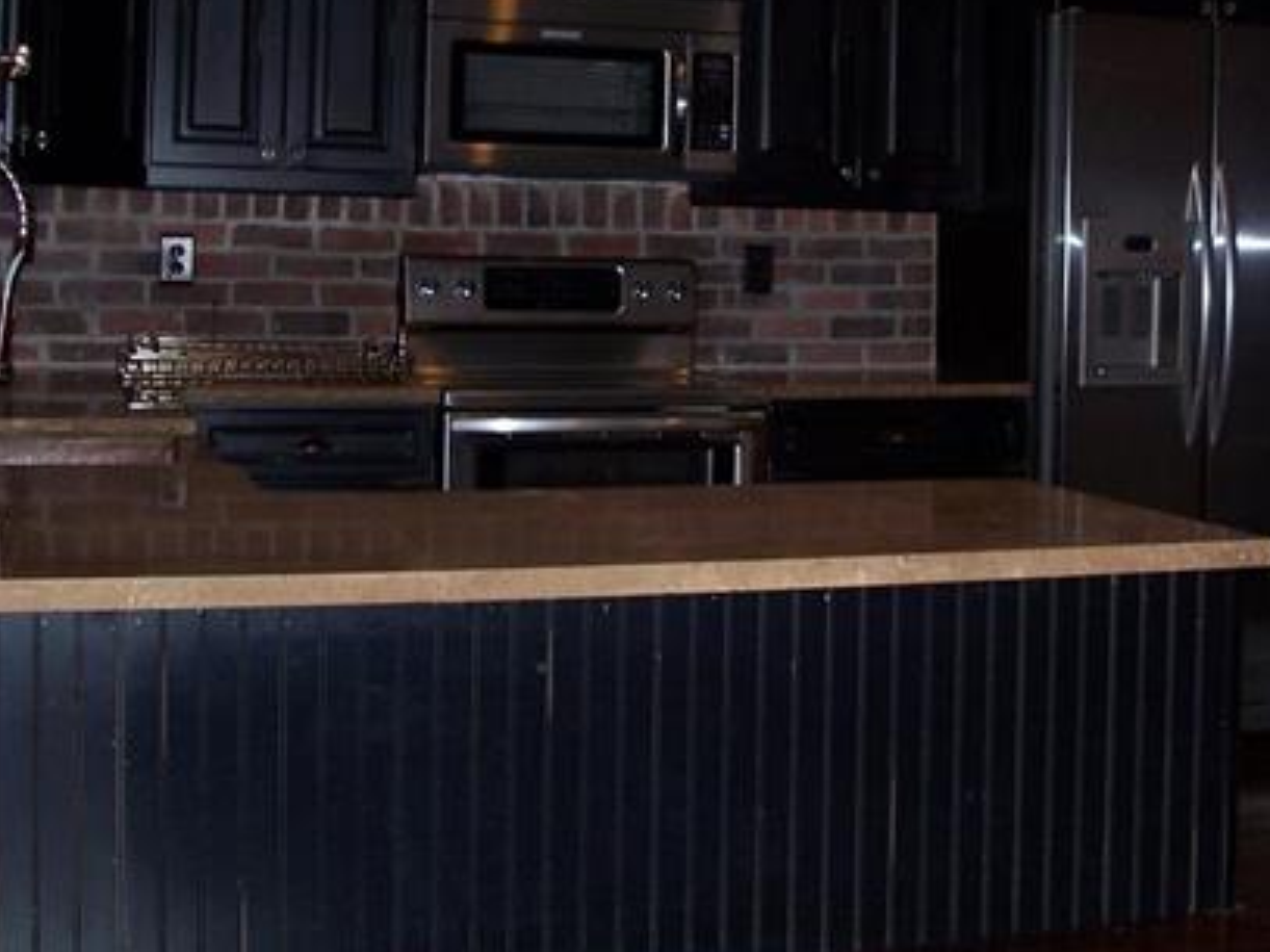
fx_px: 2017
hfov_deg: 34.5
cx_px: 886
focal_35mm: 55
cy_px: 281
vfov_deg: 26.3
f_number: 2.8
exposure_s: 1/60
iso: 80
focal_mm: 6
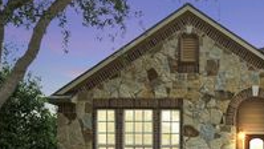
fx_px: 294
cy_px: 100
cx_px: 276
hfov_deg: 40.9
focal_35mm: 42
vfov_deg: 28.2
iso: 100
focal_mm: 16
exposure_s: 1/250
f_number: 8
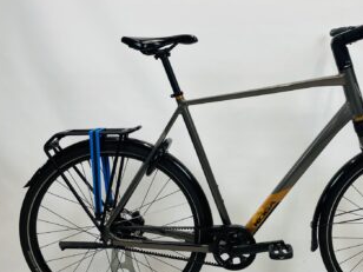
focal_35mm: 38
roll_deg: +0.0
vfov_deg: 37.7
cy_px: 148
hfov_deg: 47.7
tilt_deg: -6.7
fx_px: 398
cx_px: 257
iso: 50
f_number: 1.8
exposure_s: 1/100
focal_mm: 4.25
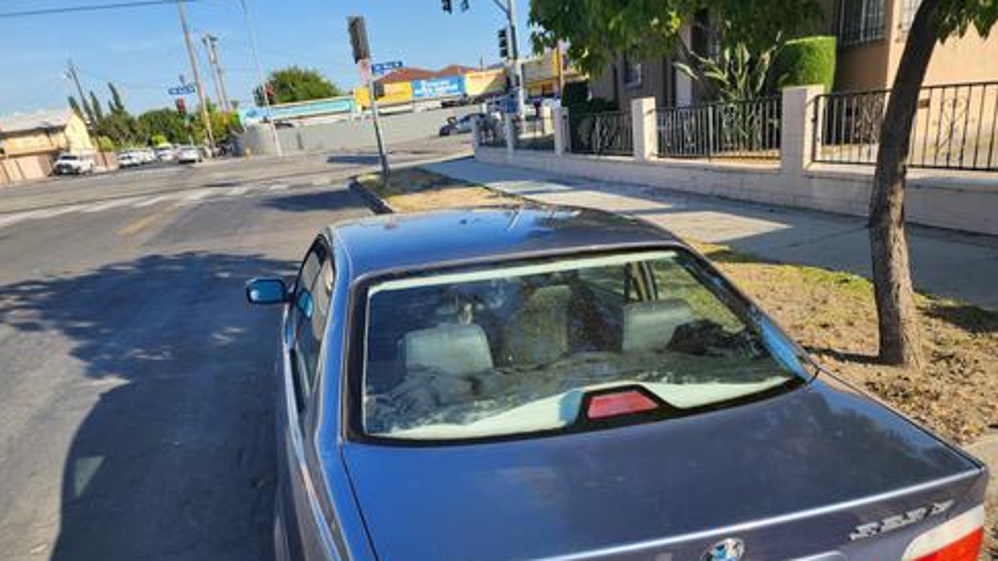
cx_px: 499
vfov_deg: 43.5
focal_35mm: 26
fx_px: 688
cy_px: 386
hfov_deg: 71.9
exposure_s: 1/535
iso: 12
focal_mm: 6.4
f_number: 1.8
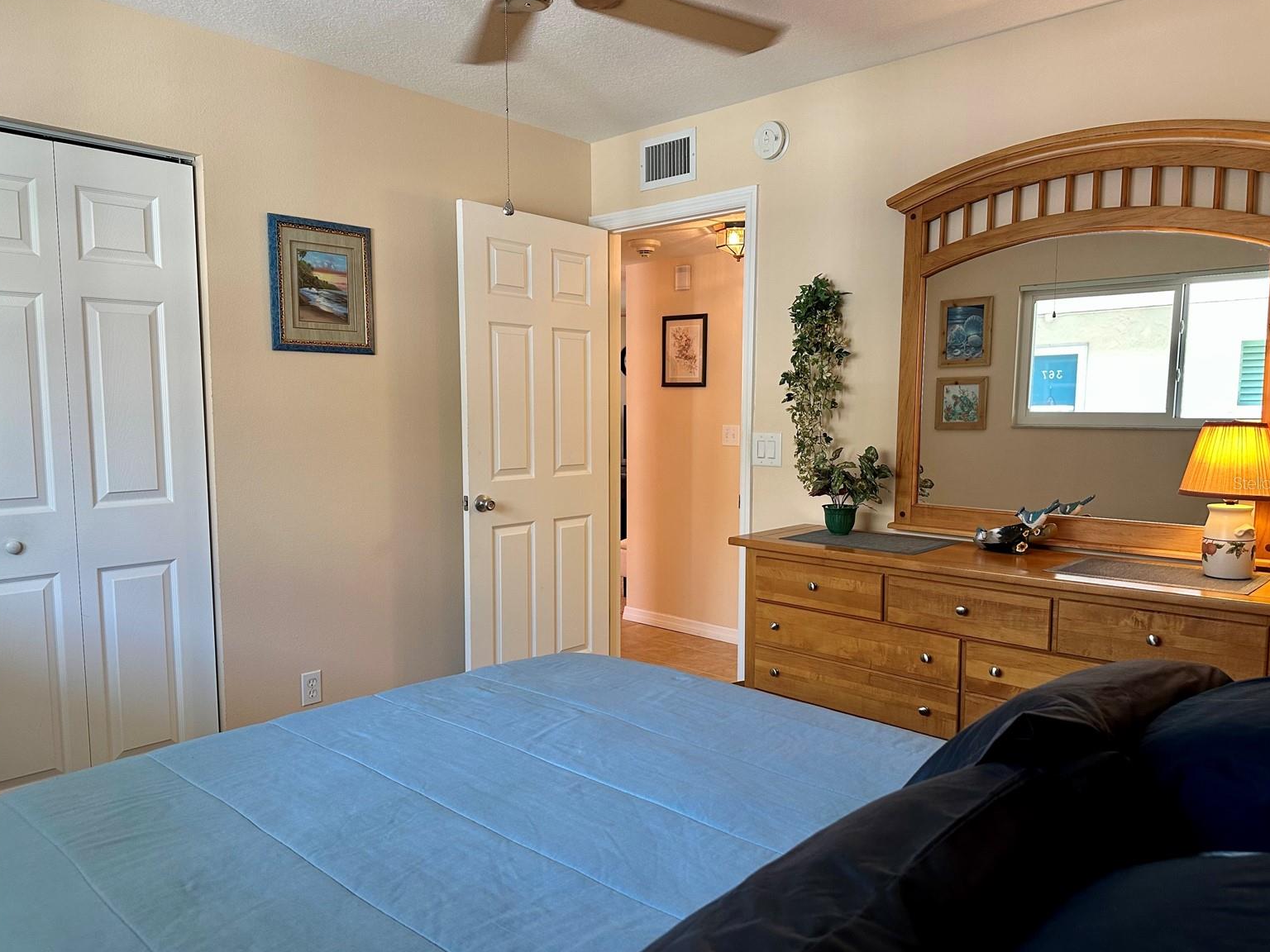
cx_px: 650
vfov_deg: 54.9
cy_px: 483
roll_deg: -0.1
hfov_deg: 69.4
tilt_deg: -4.4
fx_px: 917
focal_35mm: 25
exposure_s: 1/60
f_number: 1.78
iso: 200
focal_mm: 6.86
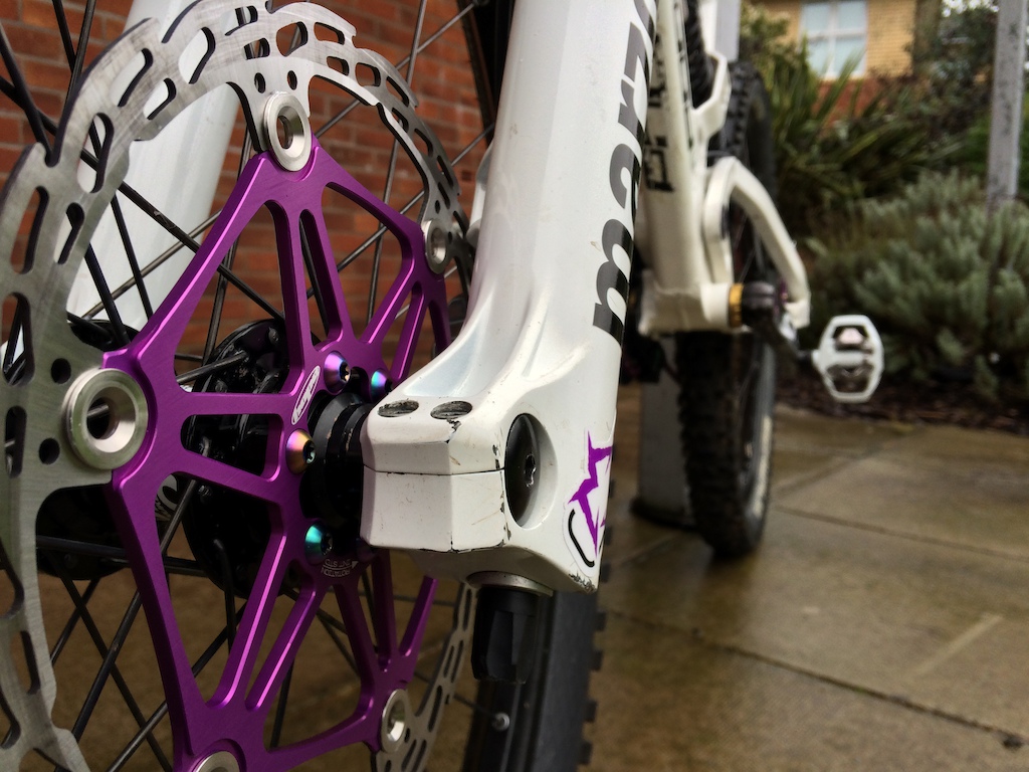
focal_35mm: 29
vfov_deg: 48.2
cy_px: 386
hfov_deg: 61.7
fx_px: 862
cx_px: 514
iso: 50
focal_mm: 4.15
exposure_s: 1/120
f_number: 2.2
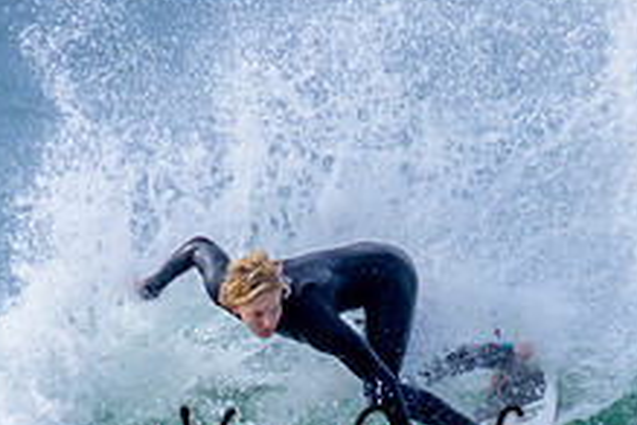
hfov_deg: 0.7
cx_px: 387
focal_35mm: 2909
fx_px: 51469
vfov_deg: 0.5
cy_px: 435
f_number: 11
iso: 1000
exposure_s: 1/2000
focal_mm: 800
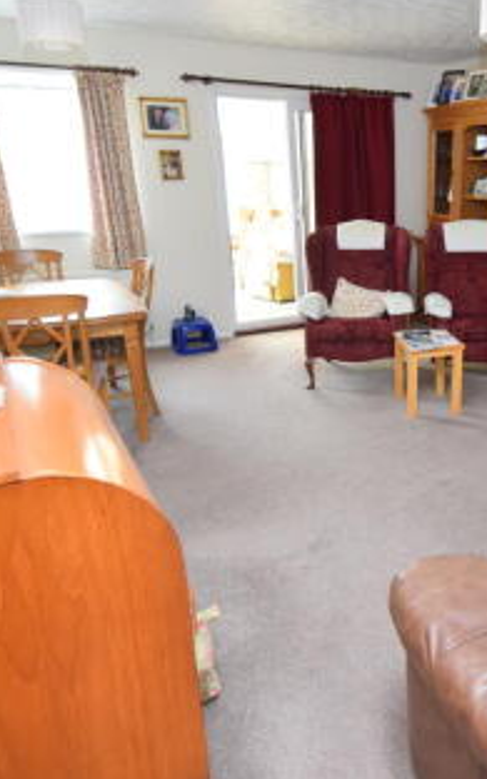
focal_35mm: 28
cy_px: 386
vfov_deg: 66.5
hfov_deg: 42.7
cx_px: 382
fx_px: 595
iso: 640
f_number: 4
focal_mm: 12
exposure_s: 1/60
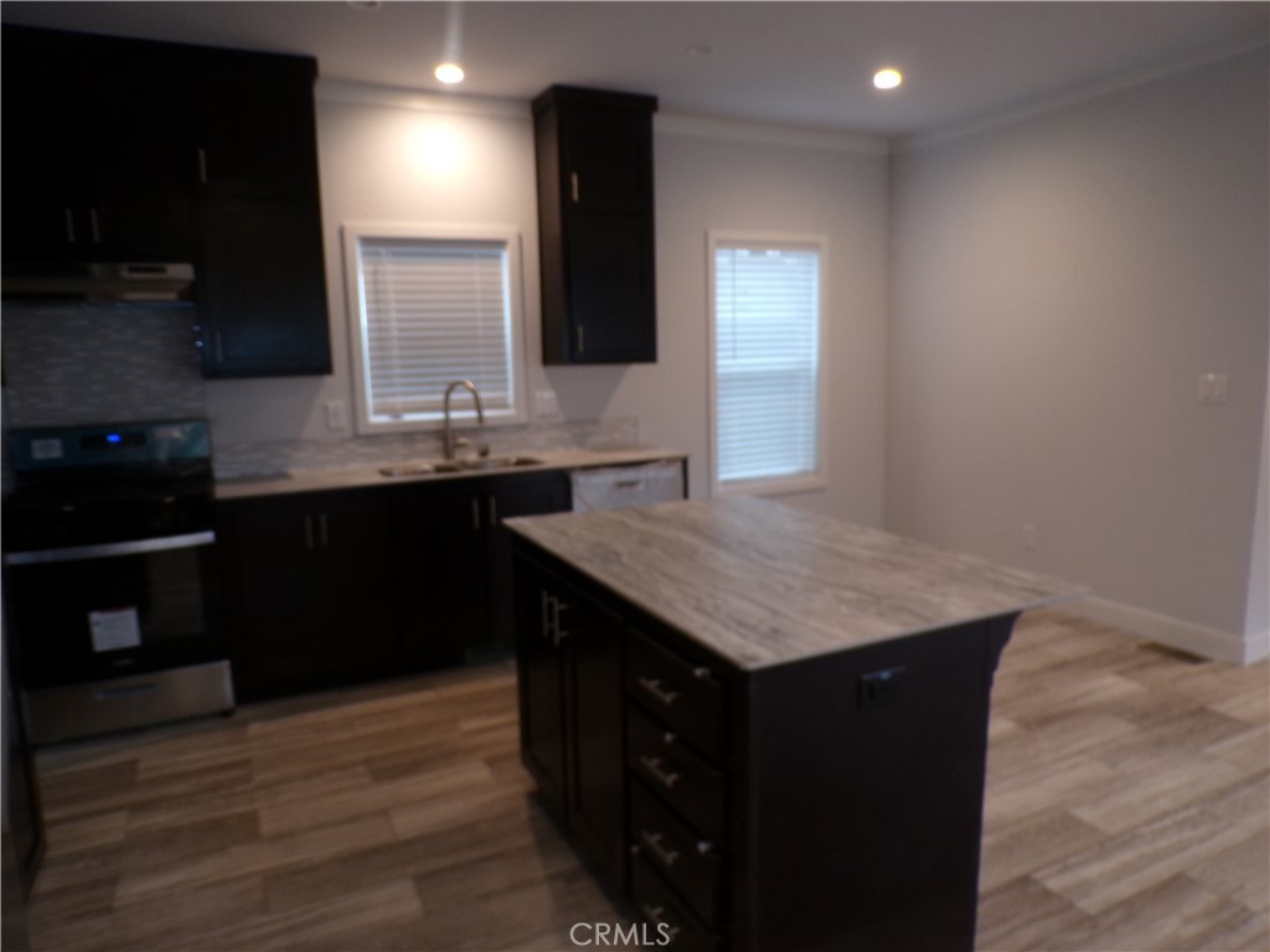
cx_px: 635
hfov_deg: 71.6
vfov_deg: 56.8
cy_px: 476
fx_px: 881
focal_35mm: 24
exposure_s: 1/18
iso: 200
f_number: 3
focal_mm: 4.3
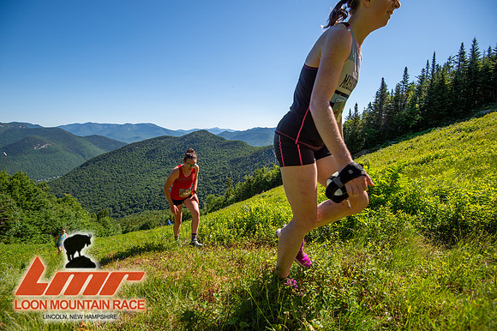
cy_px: 166
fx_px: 221
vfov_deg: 73.7
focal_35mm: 16
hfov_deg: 96.8
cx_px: 248
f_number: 5
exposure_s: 1/500
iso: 100
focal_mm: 16
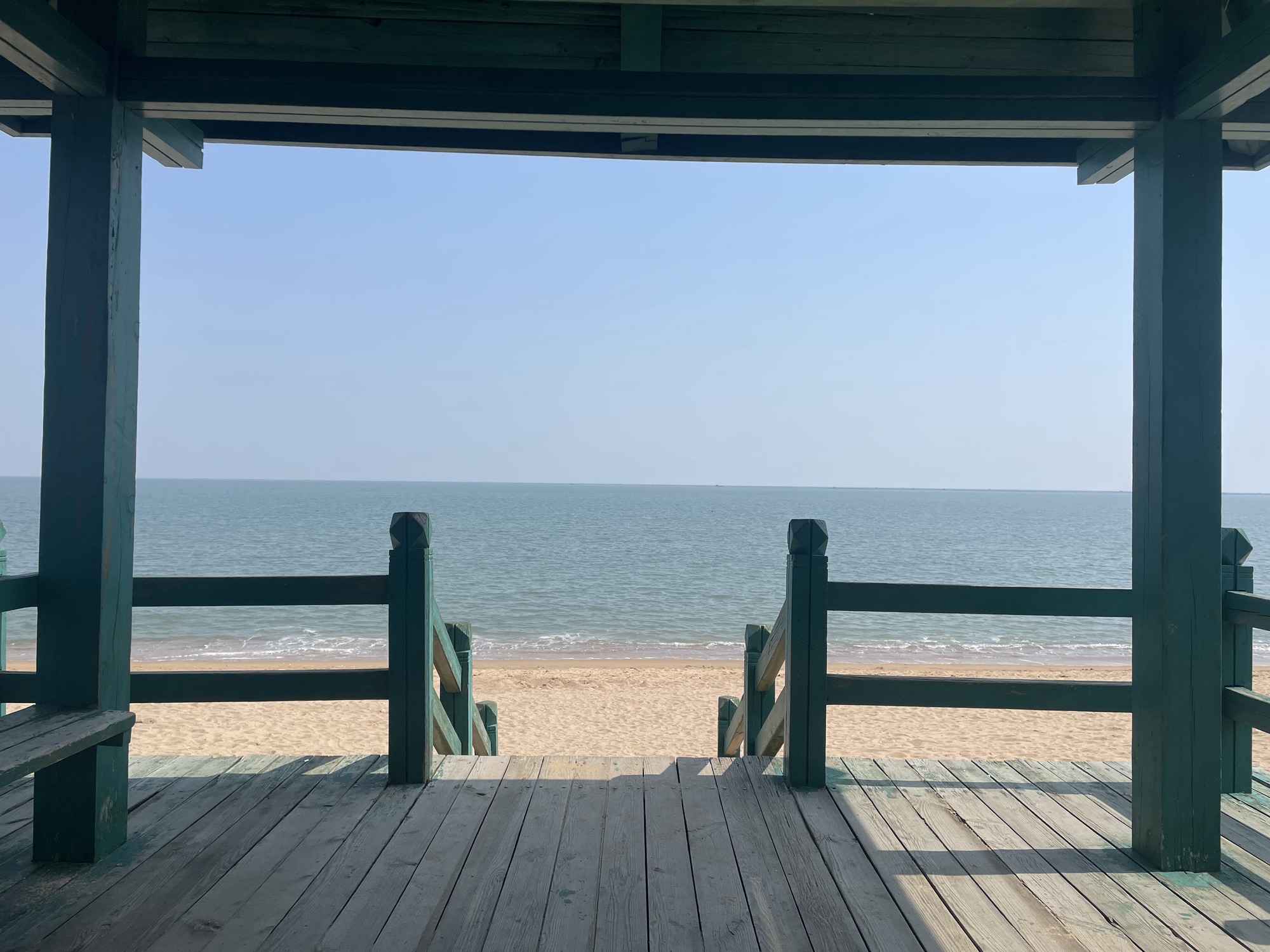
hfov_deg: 67.3
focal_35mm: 26
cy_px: 476
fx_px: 954
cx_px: 635
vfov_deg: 53.1
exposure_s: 1/6135
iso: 32
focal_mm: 4.2
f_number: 1.6
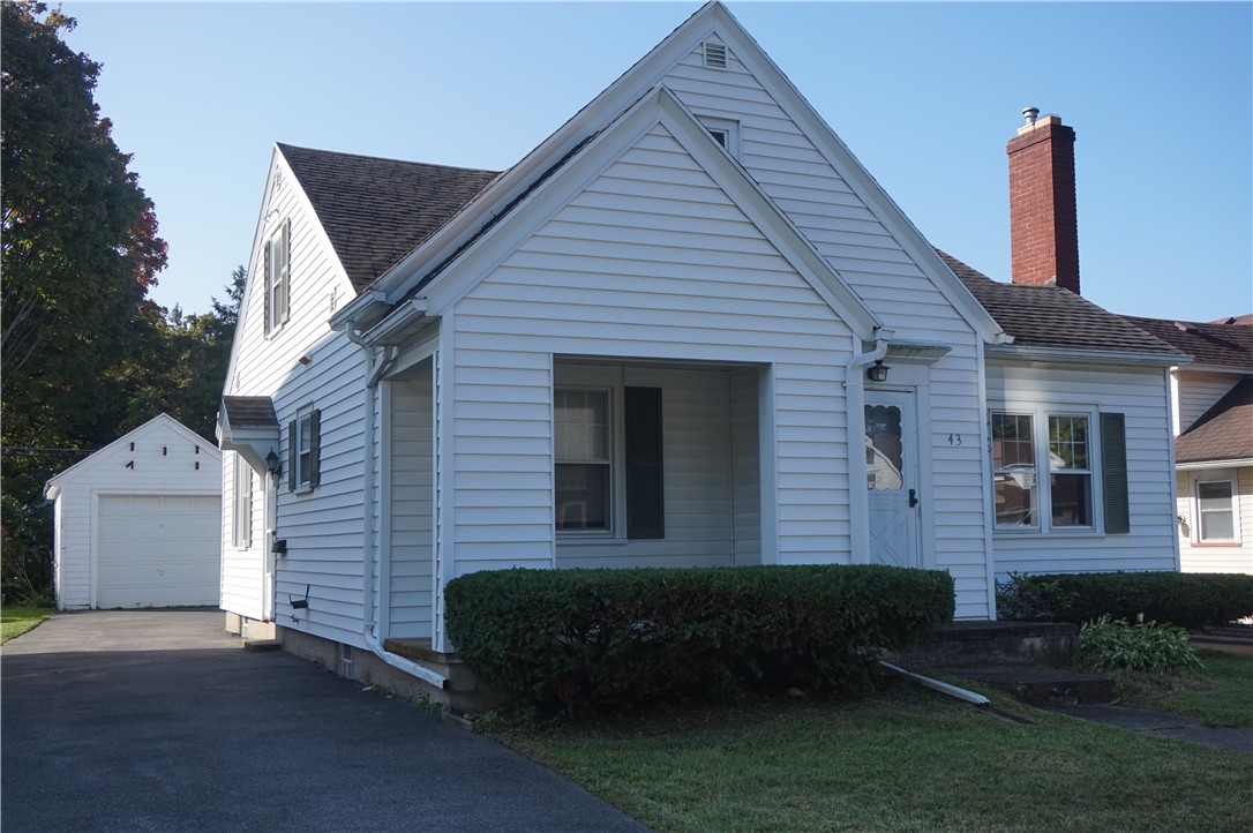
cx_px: 626
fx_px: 1304
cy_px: 416
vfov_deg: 35.4
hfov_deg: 51.3
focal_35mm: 38
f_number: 6.3
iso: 100
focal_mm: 25
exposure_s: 1/250
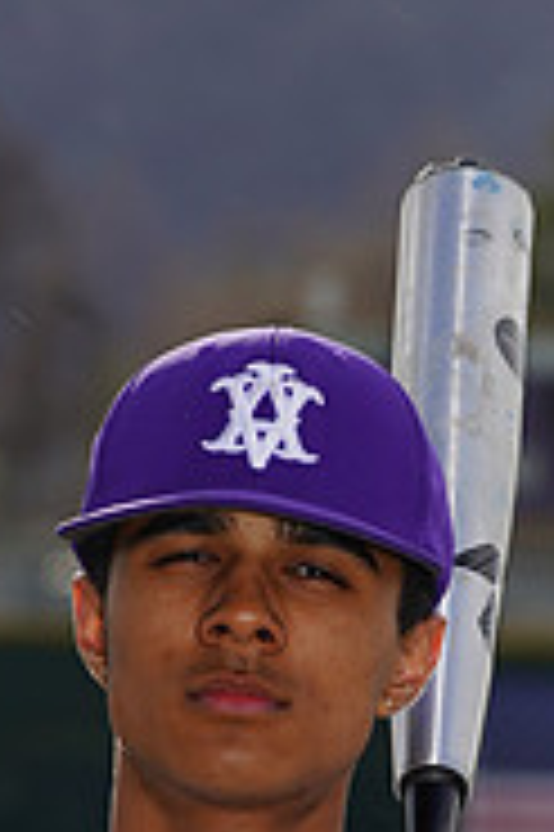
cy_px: 1138
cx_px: 408
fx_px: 14499
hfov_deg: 2.2
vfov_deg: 3.3
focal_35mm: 627
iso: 100
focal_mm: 200
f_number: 9
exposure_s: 1/200
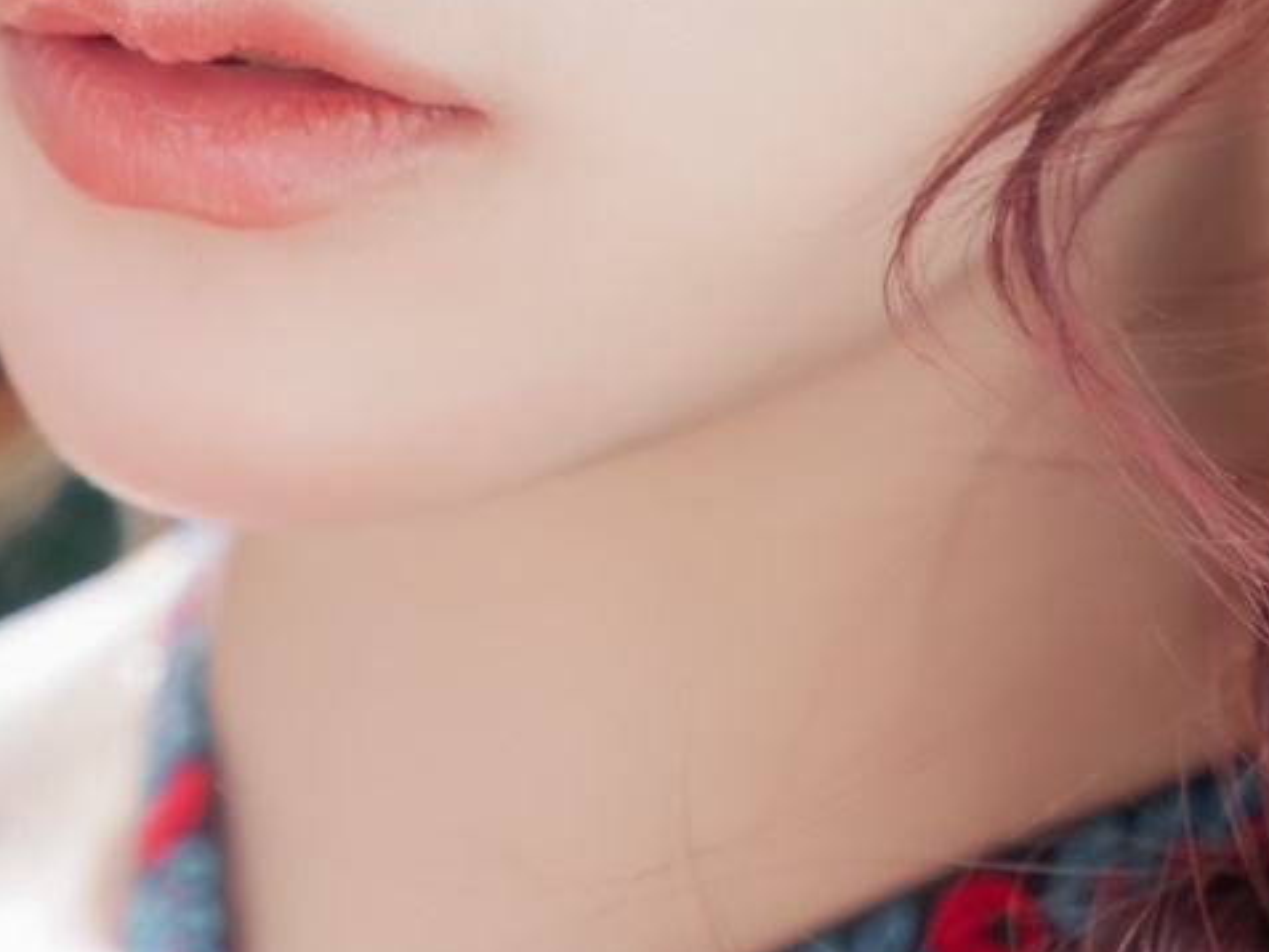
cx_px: 404
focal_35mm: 296
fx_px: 10854
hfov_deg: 6.7
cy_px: 673
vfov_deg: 5.0
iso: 100
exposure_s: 1/160
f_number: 3.2
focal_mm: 70
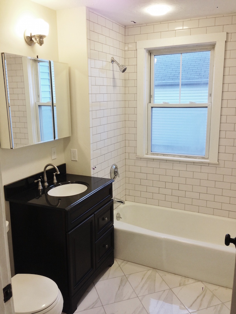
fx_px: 300
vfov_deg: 55.4
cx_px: 118
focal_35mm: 33
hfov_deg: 42.9
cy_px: 157
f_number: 2.4
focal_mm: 4.13
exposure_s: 1/20
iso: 80
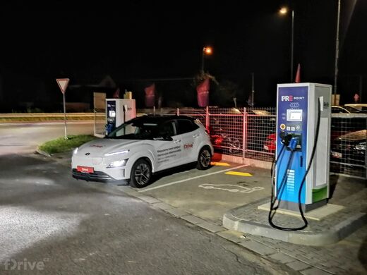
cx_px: 184
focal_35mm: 38
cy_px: 138
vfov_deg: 37.7
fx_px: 403
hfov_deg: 49.0
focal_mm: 5.3
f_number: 1.8
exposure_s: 1/1.43
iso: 1000
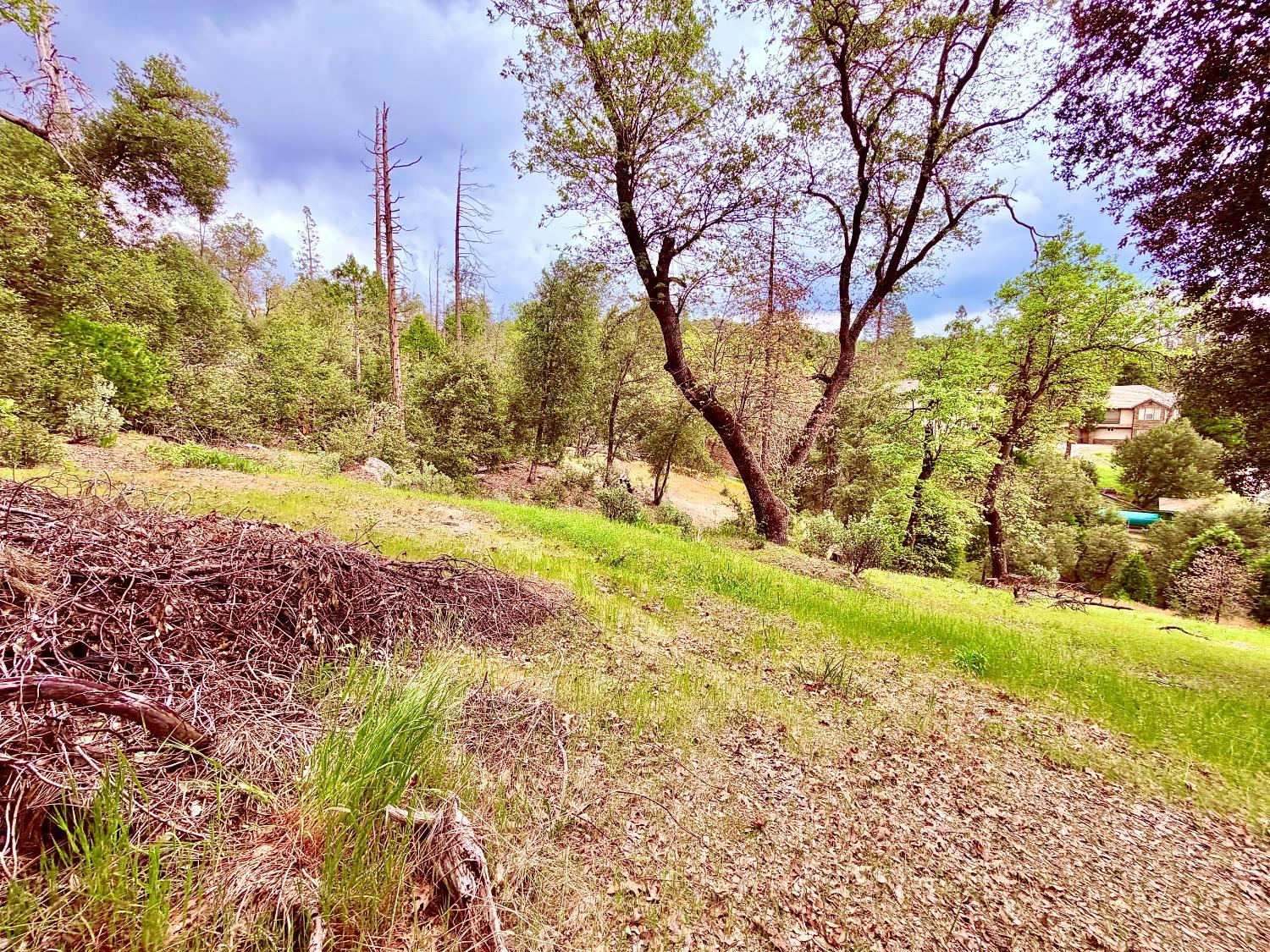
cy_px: 476
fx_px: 514
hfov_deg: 102.1
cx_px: 635
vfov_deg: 85.7
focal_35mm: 14
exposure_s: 1/346
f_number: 2.2
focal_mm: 2.22
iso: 50
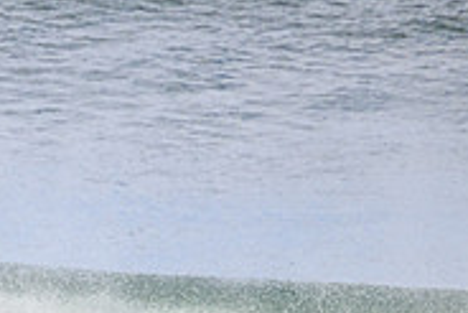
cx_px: -120
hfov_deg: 0.8
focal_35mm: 2524
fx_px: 32837
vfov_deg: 0.5
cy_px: 388
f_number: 11
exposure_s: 1/2000
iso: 1400
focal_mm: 800
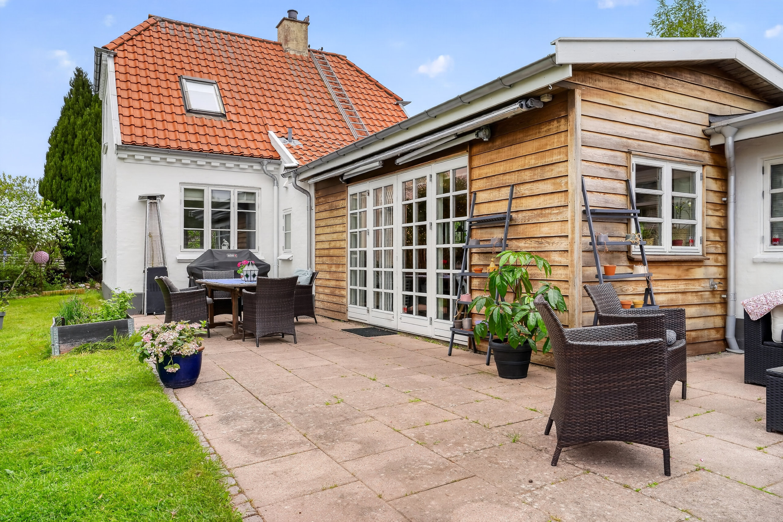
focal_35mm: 24
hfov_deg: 73.8
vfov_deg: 53.1
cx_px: 392
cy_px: 261
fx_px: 522
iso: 400
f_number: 8
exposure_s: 1/50
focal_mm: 24
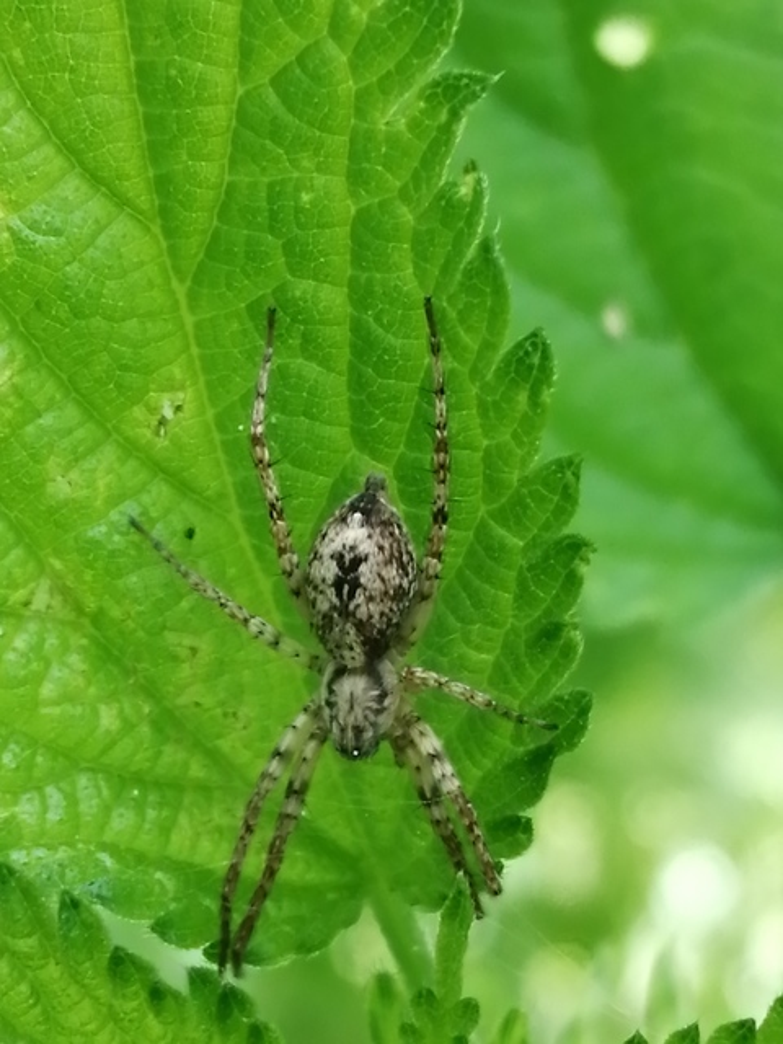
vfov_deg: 18.9
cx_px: 392
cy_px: 522
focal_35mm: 104
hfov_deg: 14.2
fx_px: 3137
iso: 100
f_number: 1.8
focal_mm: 3.46
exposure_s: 1/90
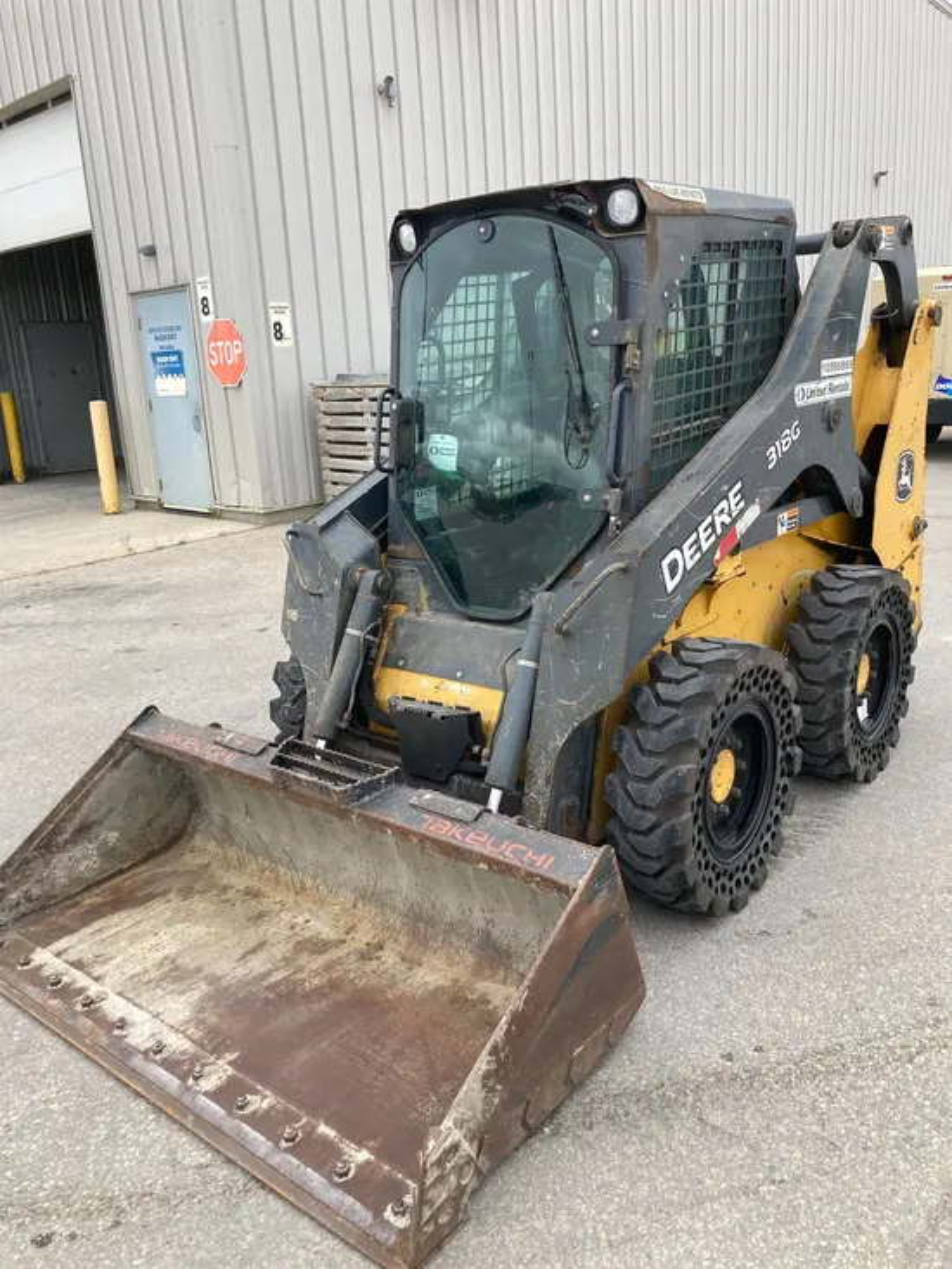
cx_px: 476
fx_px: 1026
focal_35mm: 28
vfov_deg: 63.4
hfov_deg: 49.8
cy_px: 634
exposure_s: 1/289
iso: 20
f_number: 1.8
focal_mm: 3.99
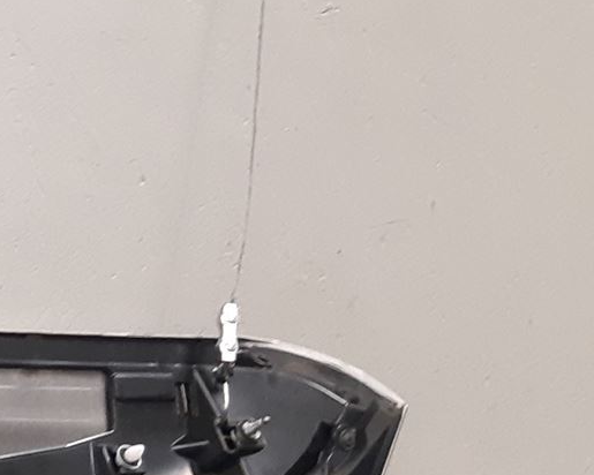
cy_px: 612
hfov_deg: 15.4
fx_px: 1776
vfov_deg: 14.6
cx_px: -578
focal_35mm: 101
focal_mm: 3.93
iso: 200
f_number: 1.7
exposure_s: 1/50
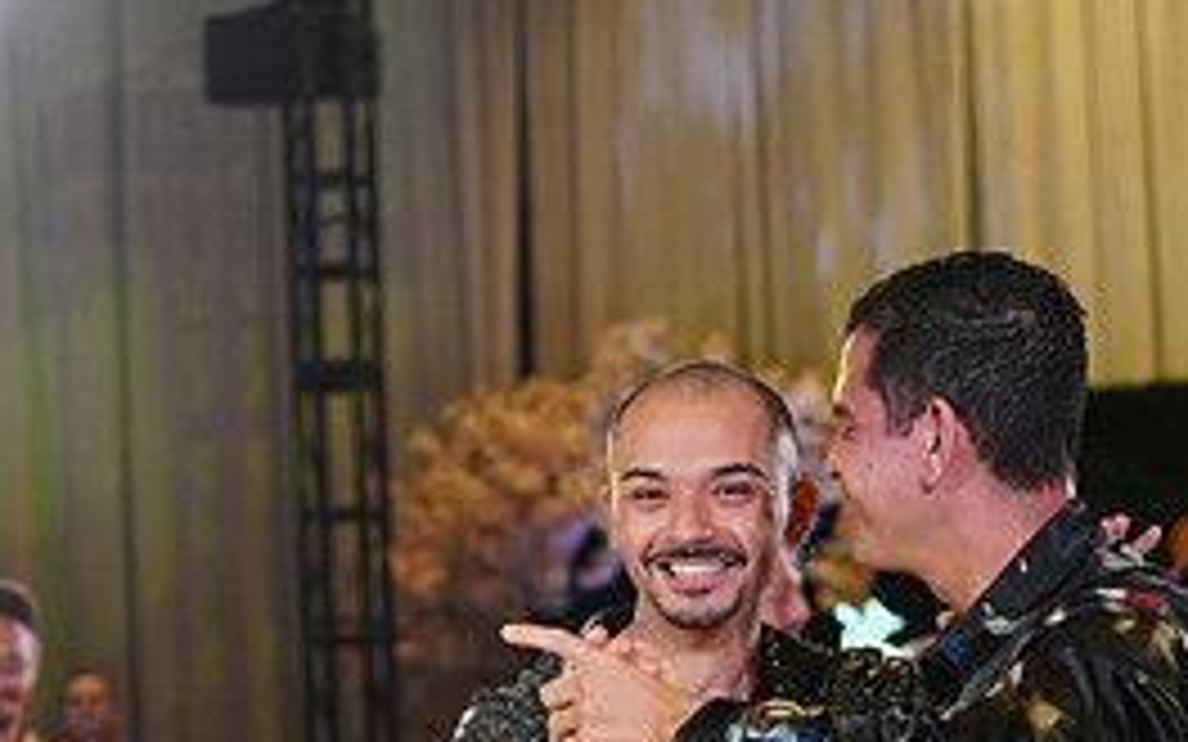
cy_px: 1264
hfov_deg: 12.3
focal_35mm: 170
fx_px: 5504
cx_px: 794
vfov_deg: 7.5
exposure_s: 1/400
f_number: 4
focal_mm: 76
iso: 1600
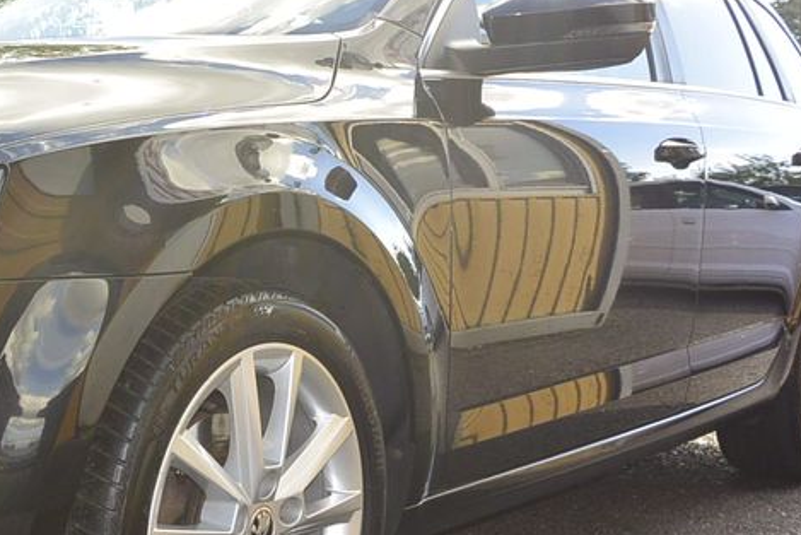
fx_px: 1313
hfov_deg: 32.2
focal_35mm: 59
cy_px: 341
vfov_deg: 22.9
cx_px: 72
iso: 160
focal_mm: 10
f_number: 4.5
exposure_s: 1/250
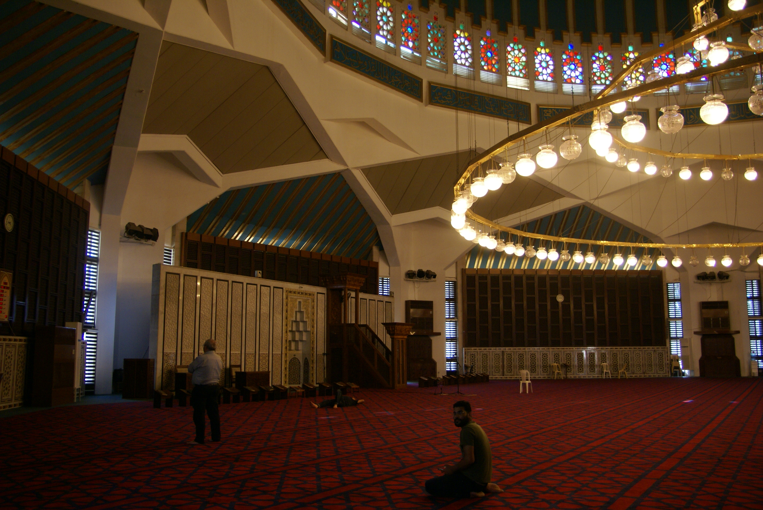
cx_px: 382
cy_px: 255
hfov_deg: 61.9
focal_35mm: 30
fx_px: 636
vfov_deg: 43.7
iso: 250
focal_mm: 20
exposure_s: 1/40
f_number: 3.5
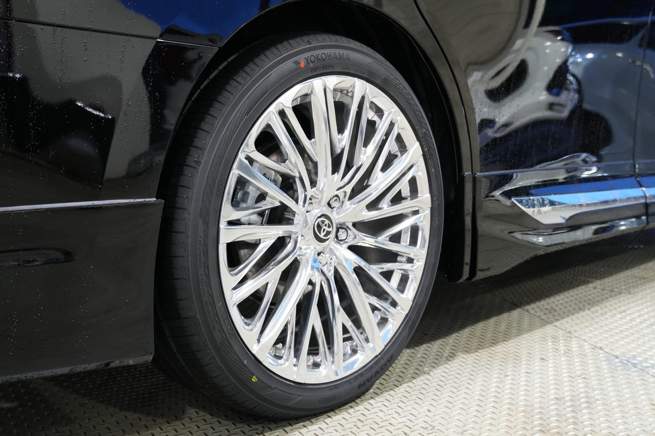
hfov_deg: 47.9
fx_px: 737
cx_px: 328
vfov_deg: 33.0
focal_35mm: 40
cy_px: 218
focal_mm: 27
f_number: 4.5
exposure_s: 1/50
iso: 2000
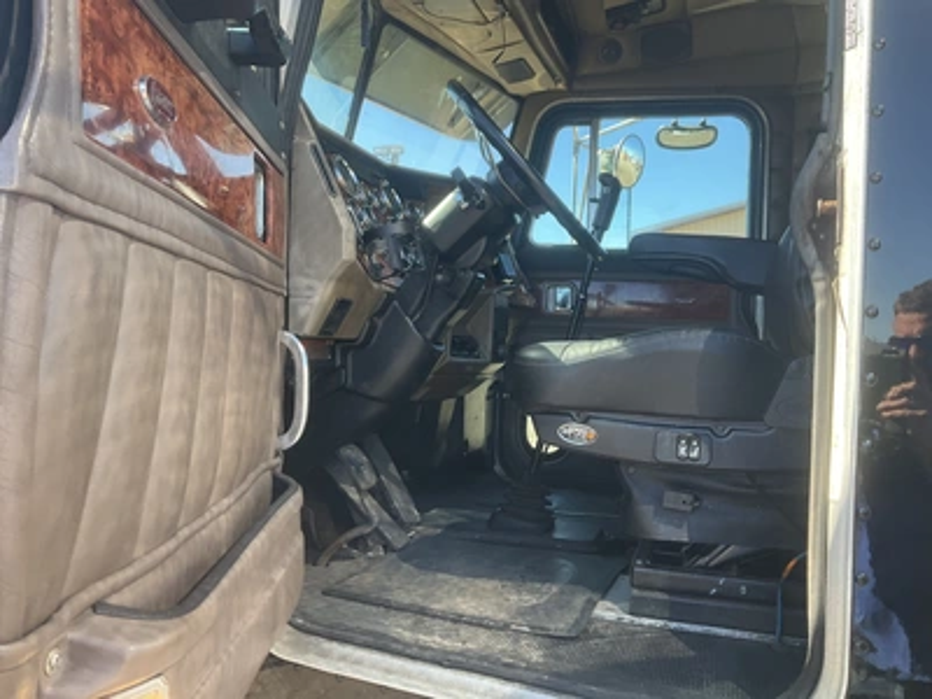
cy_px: 350
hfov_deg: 61.7
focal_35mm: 29
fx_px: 781
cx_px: 466
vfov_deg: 48.2
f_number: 1.8
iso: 32
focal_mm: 3
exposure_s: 1/172
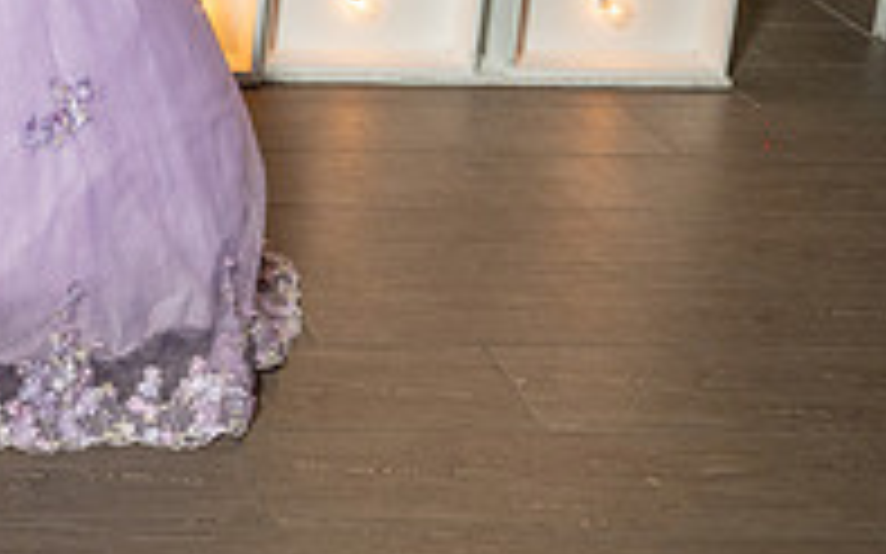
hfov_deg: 22.4
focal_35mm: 81
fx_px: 1955
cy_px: -268
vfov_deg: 15.0
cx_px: -310
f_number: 5
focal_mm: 27
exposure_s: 1/125
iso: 640
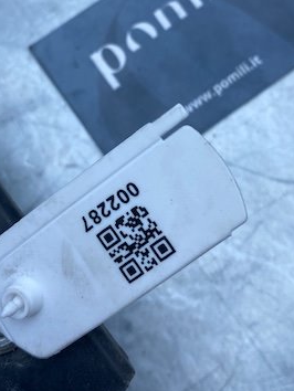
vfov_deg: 39.8
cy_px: 121
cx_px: 128
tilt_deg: -78.1
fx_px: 532
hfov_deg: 30.9
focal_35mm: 47
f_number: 1.8
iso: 32
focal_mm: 4.25
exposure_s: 1/1007
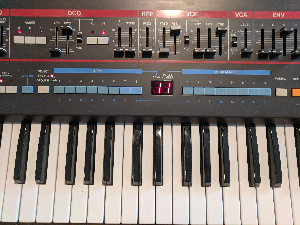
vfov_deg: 53.1
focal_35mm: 26
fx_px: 225
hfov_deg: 67.3
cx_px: 150
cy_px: 112
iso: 646
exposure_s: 1/40
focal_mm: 4.67
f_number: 2
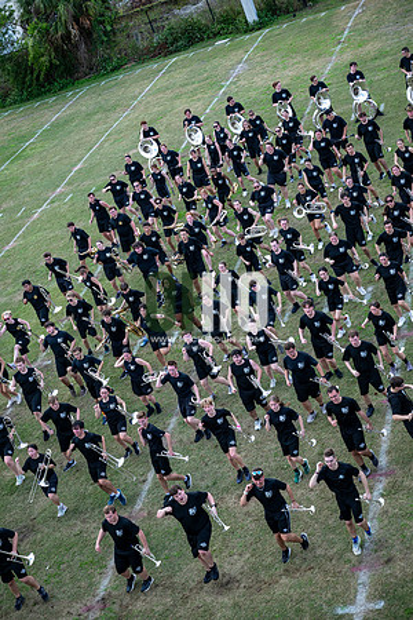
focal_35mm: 70
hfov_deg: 19.5
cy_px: 310
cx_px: 206
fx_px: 1204
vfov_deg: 28.8
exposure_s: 1/1250
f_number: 2.8
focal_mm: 70
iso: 250
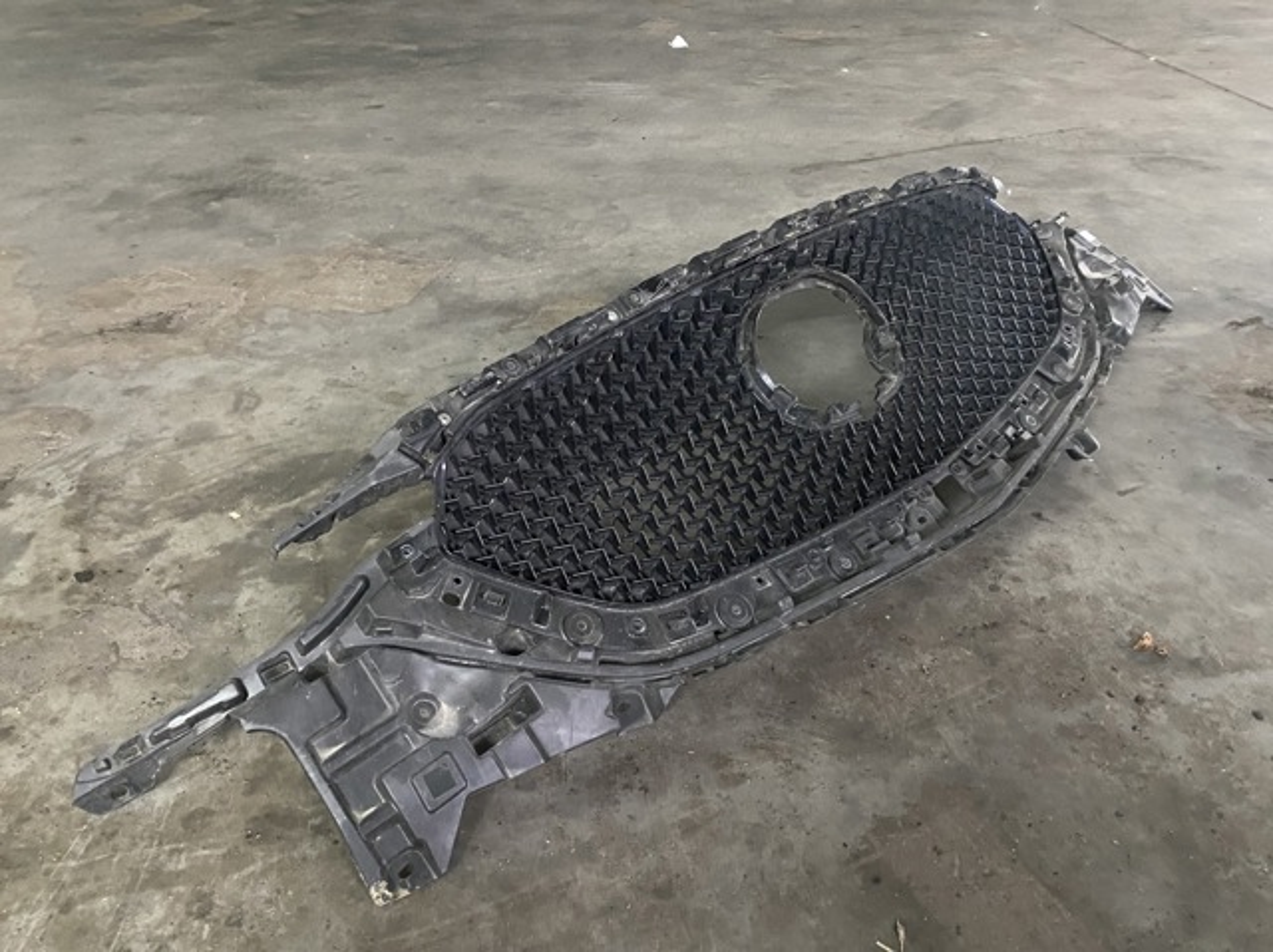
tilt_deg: -36.2
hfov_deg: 67.3
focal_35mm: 26
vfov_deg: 53.0
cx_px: 636
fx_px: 955
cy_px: 476
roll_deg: +2.0
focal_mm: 4.25
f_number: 1.8
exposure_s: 1/25
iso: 800
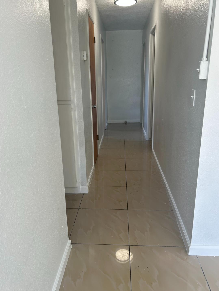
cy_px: 142
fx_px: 228
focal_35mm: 27
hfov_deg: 51.4
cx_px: 108
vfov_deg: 65.3
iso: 64
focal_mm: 5.7
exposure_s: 1/160
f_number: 1.5
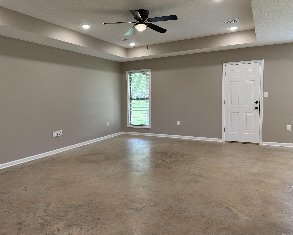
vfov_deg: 54.9
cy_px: 113
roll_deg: +0.7
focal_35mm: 26
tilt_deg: -3.5
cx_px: 131
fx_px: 225
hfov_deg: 65.8
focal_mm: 6.76
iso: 200
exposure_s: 1/188
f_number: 1.78
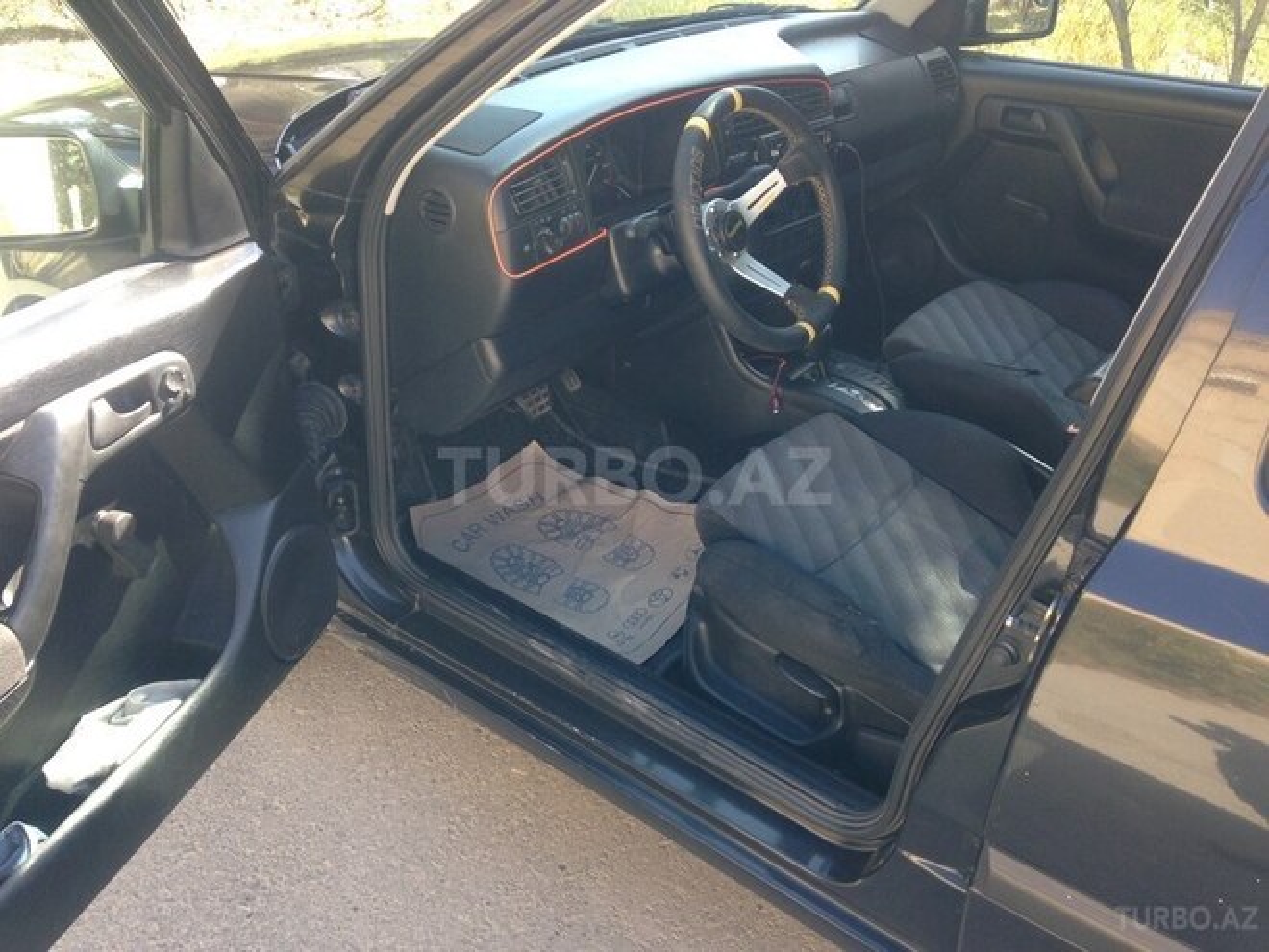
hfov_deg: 55.4
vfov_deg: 42.9
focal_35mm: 33
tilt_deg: -30.5
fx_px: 1210
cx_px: 634
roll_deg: -2.9
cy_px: 476
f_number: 2.4
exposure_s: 1/125
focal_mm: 4.12
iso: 50
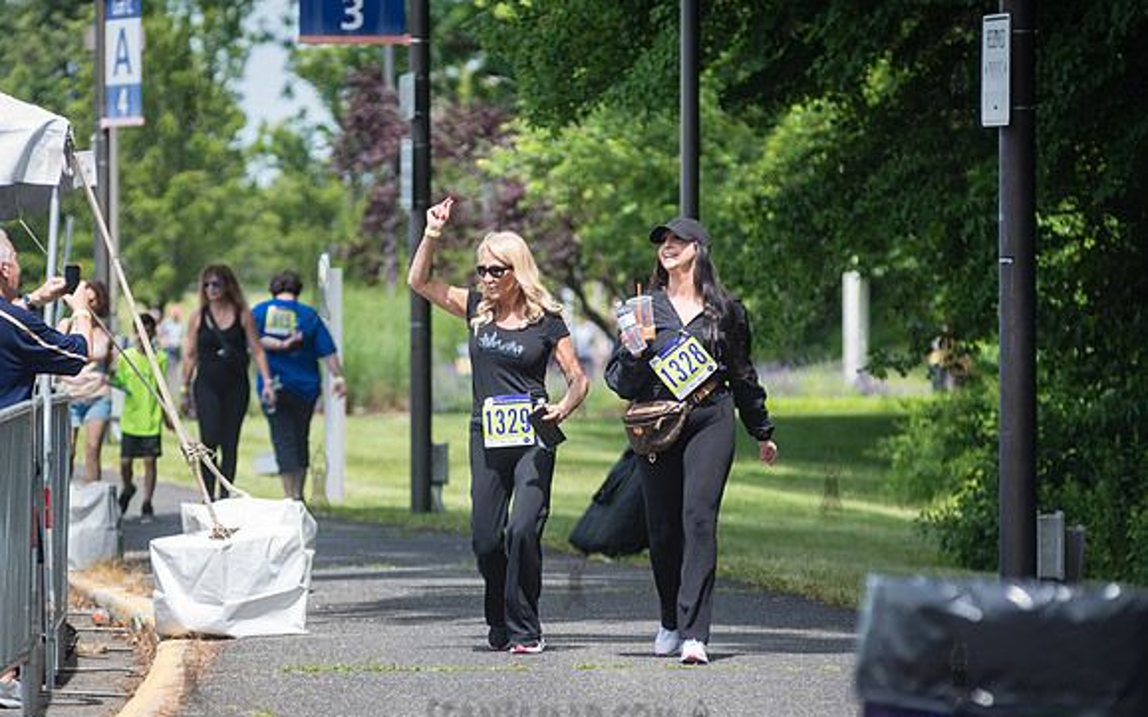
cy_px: 394
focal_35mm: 296
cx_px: 471
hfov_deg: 7.1
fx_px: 9259
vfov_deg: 4.4
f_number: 4.5
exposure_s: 1/1000
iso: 250
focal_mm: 200
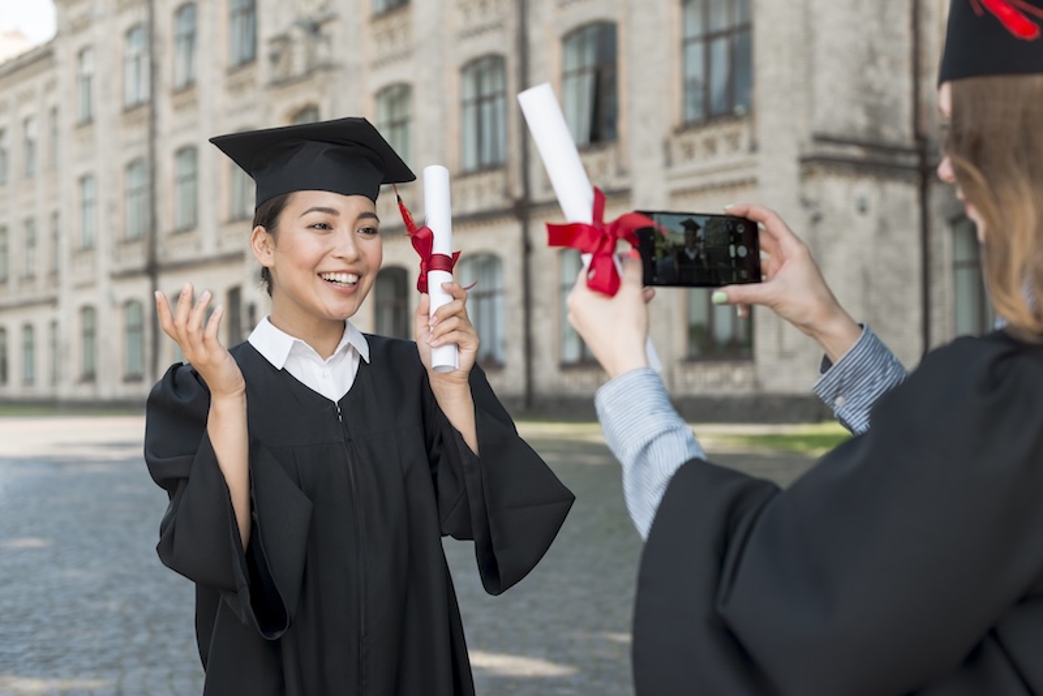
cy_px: 348
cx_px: 522
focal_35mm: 50
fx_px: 1449
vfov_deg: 27.0
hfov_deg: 39.6
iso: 250
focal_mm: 50
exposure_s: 1/160
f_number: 3.5
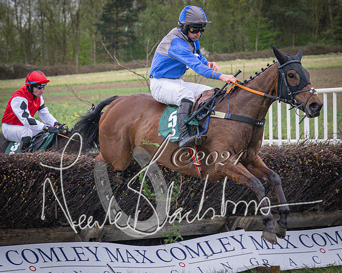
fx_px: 2009
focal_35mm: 199
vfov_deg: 7.8
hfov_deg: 9.7
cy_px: 130
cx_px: 197
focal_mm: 70
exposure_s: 1/1000
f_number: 4
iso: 1600
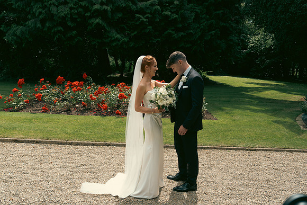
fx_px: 239
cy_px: 102
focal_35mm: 28
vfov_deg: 46.4
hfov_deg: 65.5
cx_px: 154
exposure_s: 1/160
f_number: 5
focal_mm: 28
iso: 50
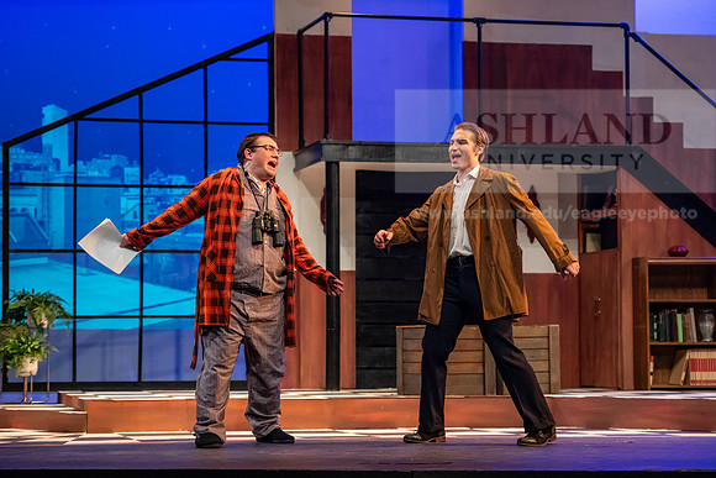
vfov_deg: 13.7
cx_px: 358
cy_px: 239
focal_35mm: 100
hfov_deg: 20.4
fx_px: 1989
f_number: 3.2
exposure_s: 1/200
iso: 3200
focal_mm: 100
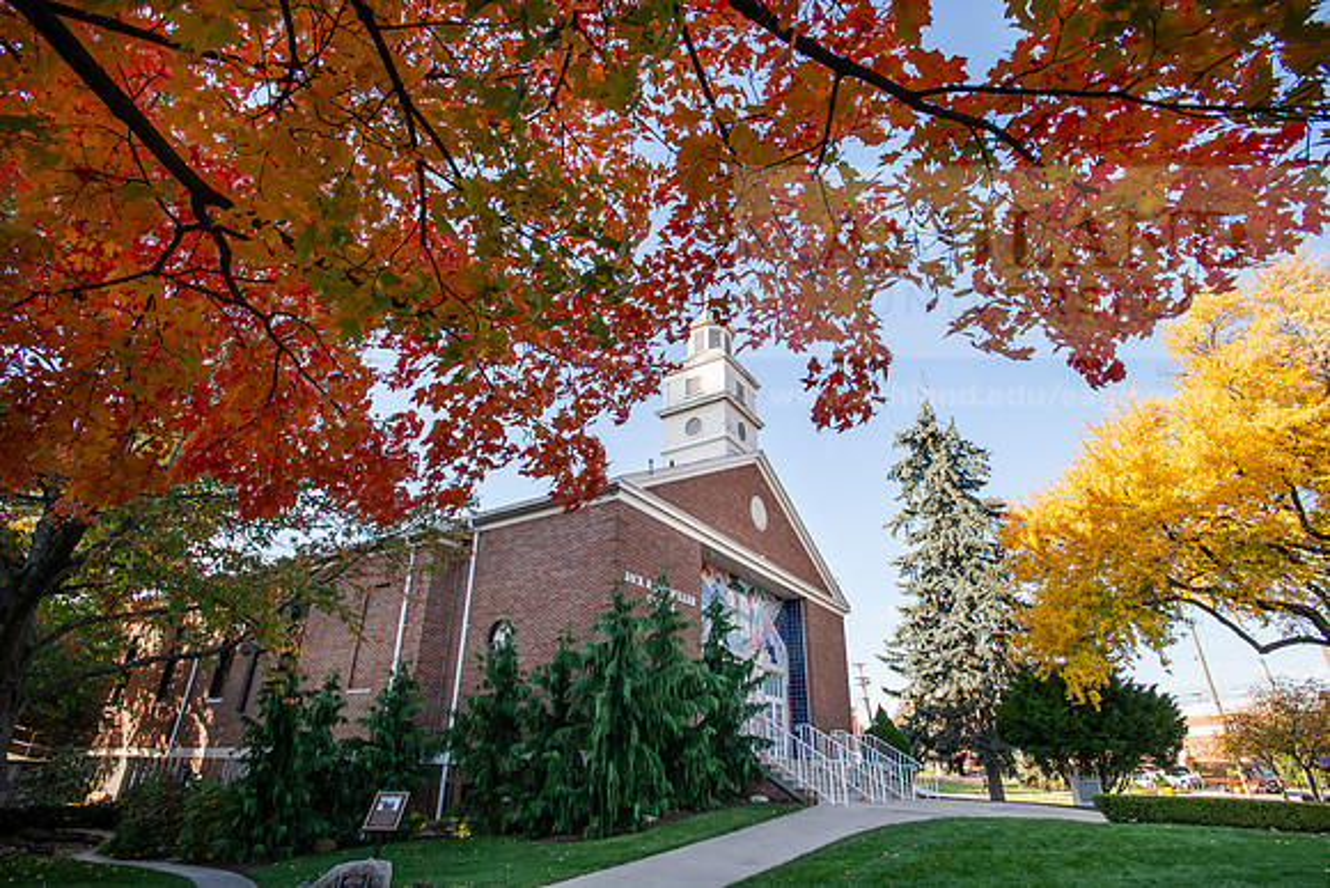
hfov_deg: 86.9
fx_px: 702
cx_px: 665
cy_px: 444
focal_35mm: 19
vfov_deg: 64.6
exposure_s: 1/250
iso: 640
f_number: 9
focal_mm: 19
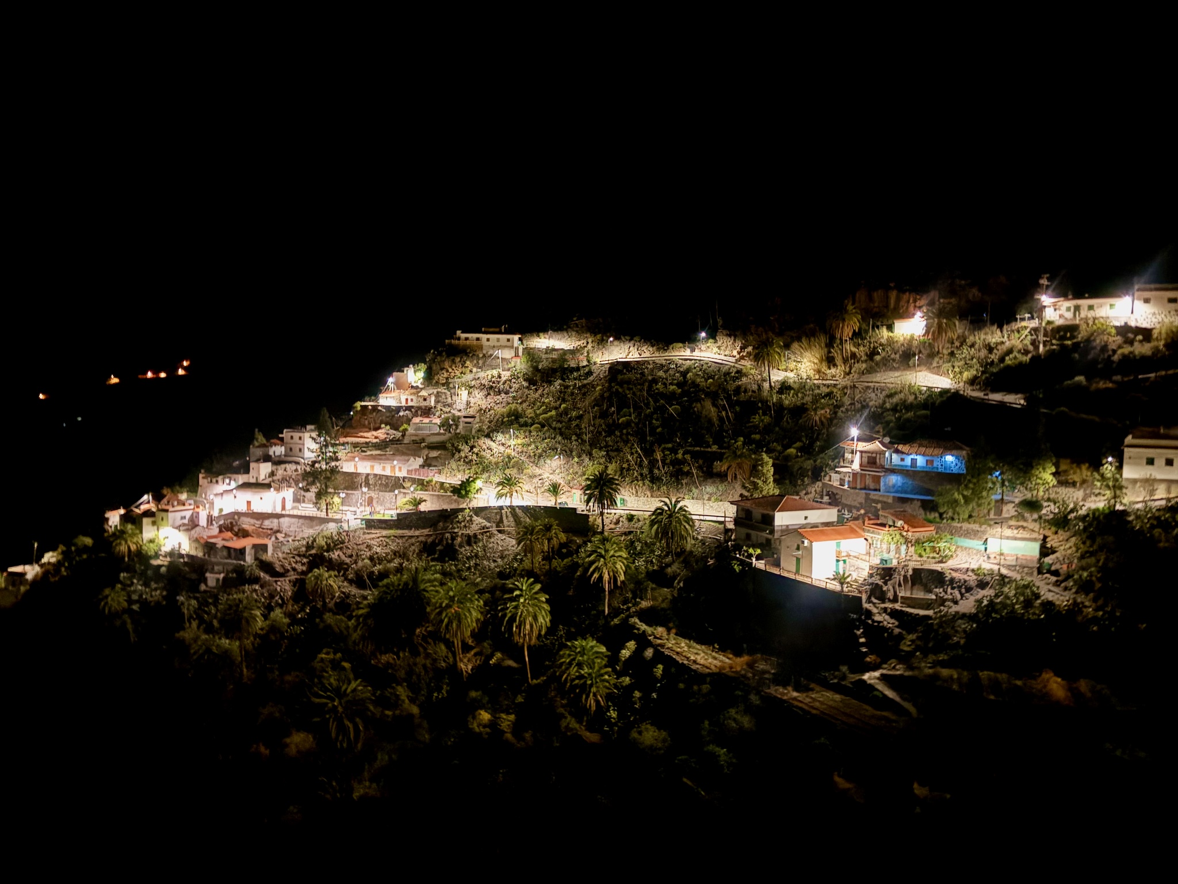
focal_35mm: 26
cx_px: 589
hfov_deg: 67.3
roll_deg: -1.4
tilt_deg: -4.6
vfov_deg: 53.1
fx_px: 885
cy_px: 442
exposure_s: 1/2
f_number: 1.6
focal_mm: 5.96
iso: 2500
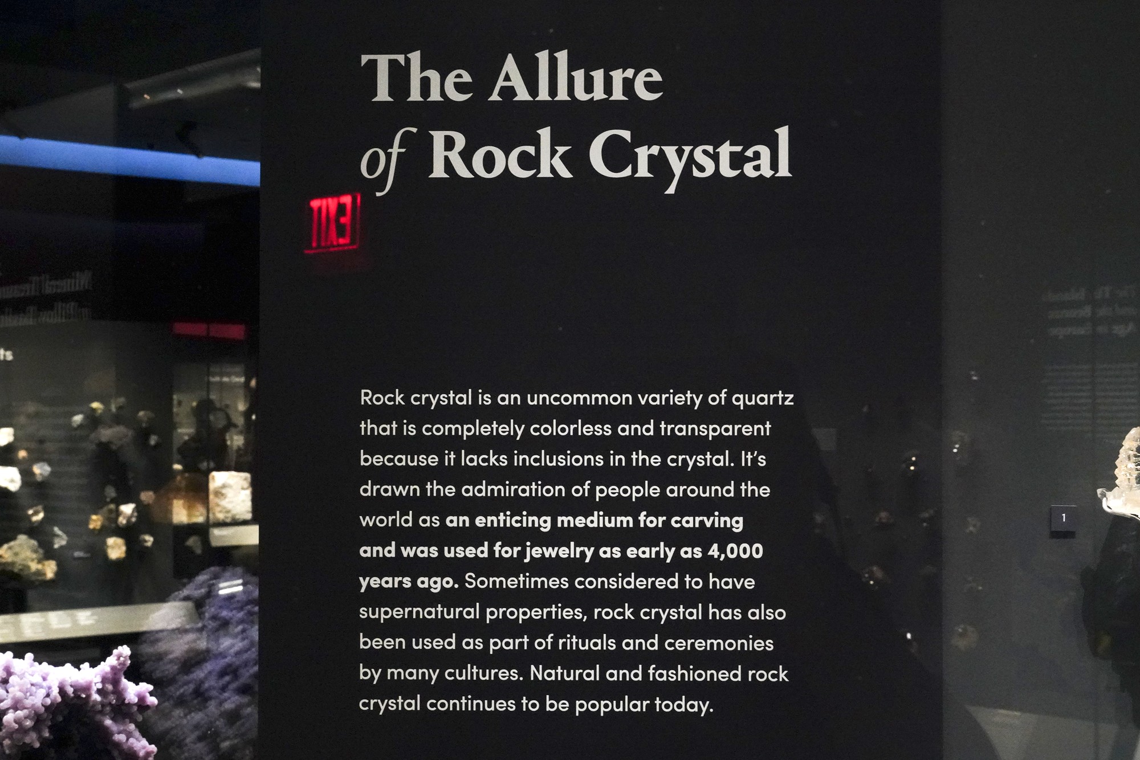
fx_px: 1172
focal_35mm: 37
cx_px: 570
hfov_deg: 51.9
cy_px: 380
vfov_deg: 36.0
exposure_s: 1/80
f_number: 14
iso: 10000
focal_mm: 37
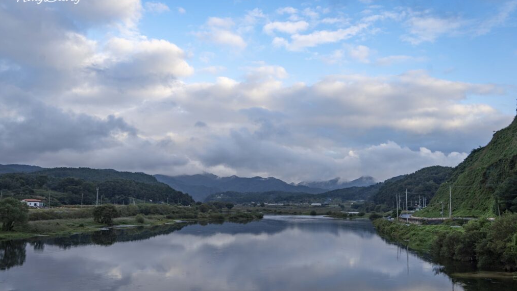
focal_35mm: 36
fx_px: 494
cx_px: 260
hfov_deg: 55.3
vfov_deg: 32.8
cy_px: 153
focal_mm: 34
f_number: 7.1
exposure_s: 1/100
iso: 100
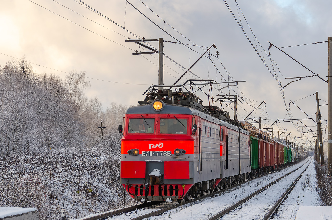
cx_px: 166
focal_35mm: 93
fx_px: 856
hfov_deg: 21.9
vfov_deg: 14.6
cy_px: 110
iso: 200
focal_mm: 62
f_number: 5.3
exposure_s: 1/500
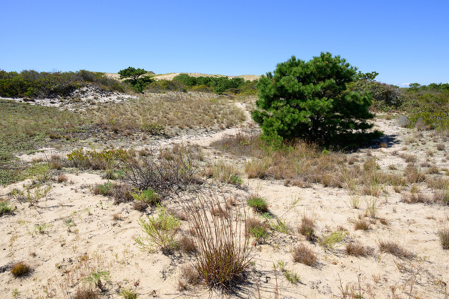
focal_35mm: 24
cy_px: 150
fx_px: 299
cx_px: 224
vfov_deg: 53.2
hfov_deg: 73.7
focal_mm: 24
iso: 400
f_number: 14
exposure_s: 1/400
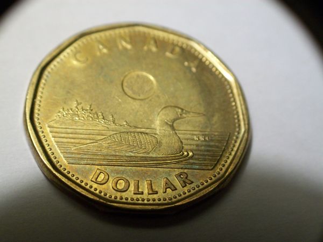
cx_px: 162
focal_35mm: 56
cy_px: 121
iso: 160
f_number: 3.3
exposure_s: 1/60
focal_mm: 9.4
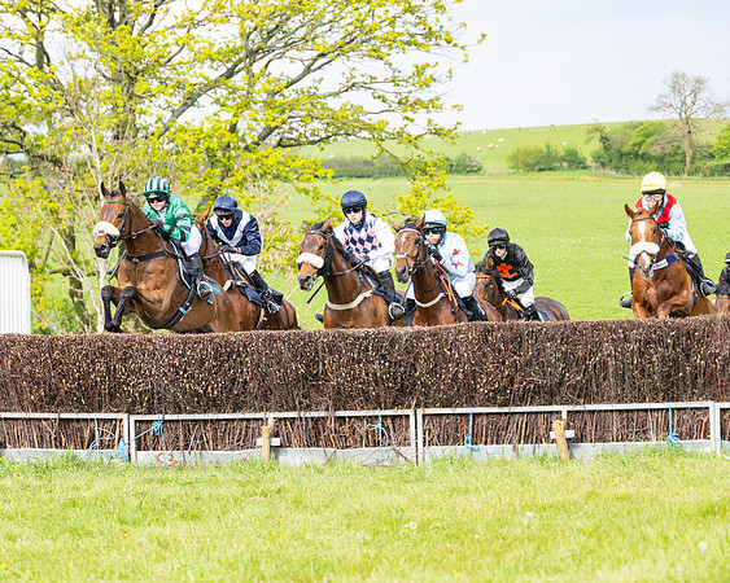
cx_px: 319
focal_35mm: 166
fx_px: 3577
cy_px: 292
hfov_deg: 11.7
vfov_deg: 9.3
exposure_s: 1/2000
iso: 400
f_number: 4
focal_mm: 98
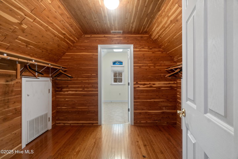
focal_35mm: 15
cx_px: 119
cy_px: 80
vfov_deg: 77.4
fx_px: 99
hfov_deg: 100.4
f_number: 8
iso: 400
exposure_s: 1/2
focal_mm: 10
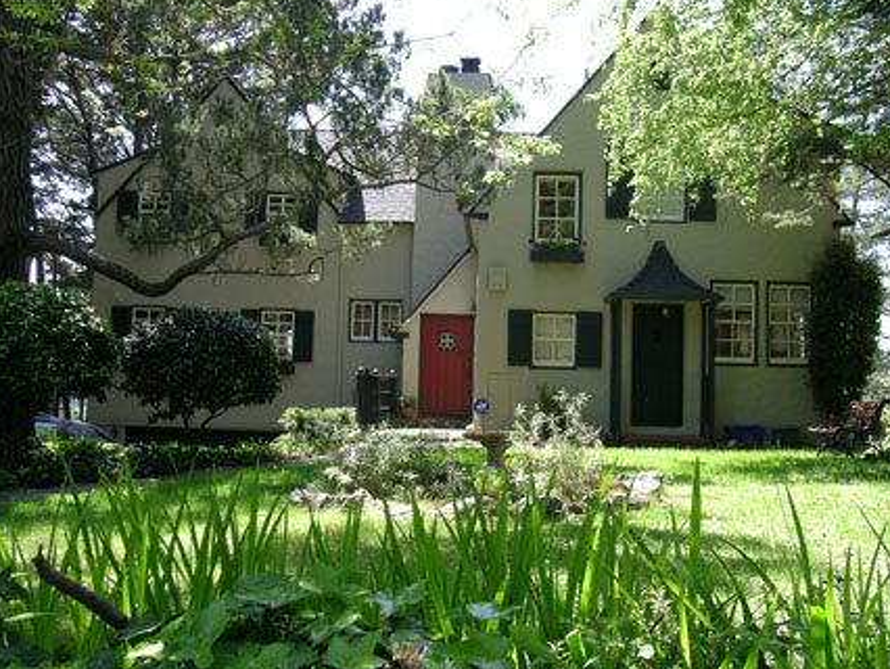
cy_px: 320
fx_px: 952
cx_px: 449
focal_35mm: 37
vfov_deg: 38.7
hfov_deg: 50.1
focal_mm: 7.2
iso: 50
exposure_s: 1/88
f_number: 4.2
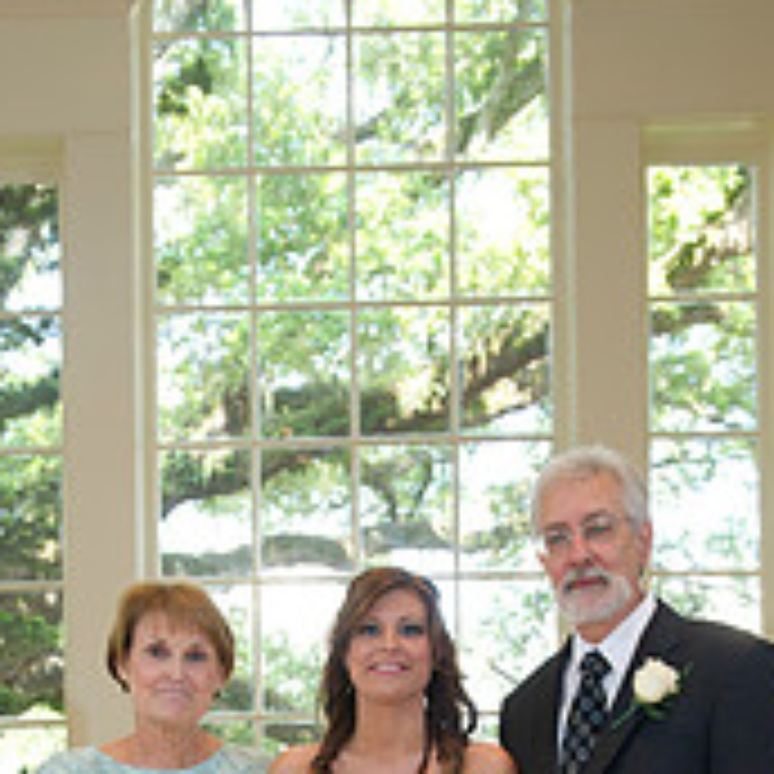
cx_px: 286
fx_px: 1796
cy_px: 958
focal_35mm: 71
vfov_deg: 22.2
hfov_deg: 24.2
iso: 800
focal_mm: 32
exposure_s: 1/80
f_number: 5
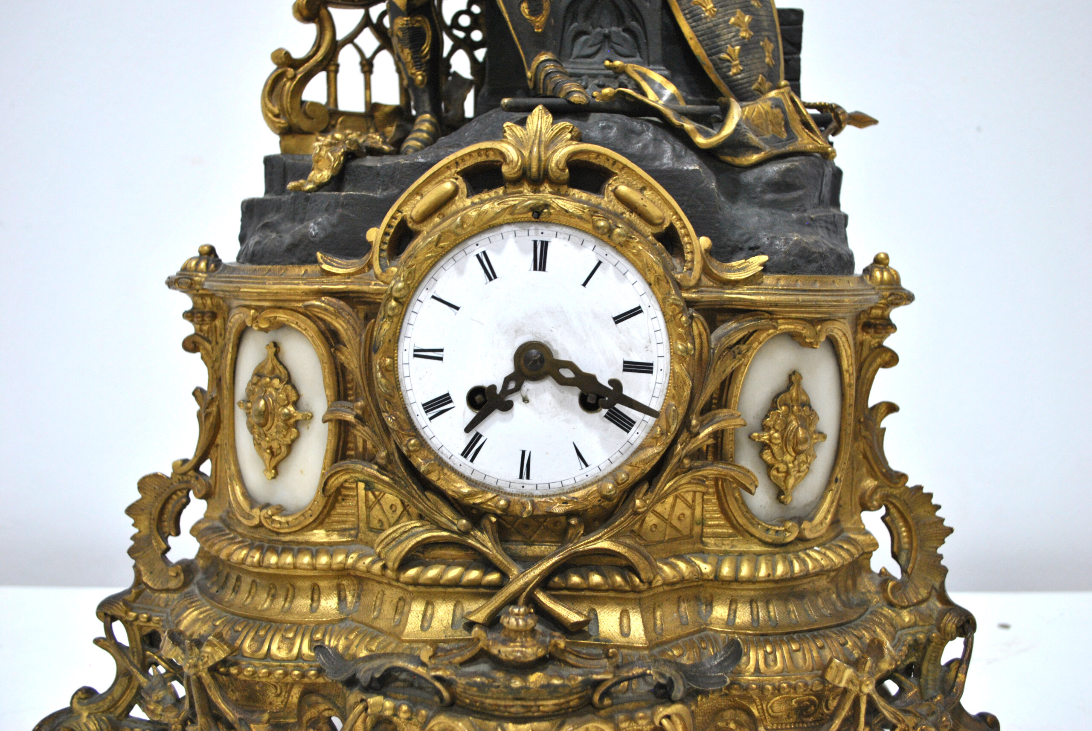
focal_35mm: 33
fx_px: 1002
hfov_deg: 57.2
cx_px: 546
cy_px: 366
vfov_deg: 40.1
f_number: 4
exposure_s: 1/25
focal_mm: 22
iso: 400
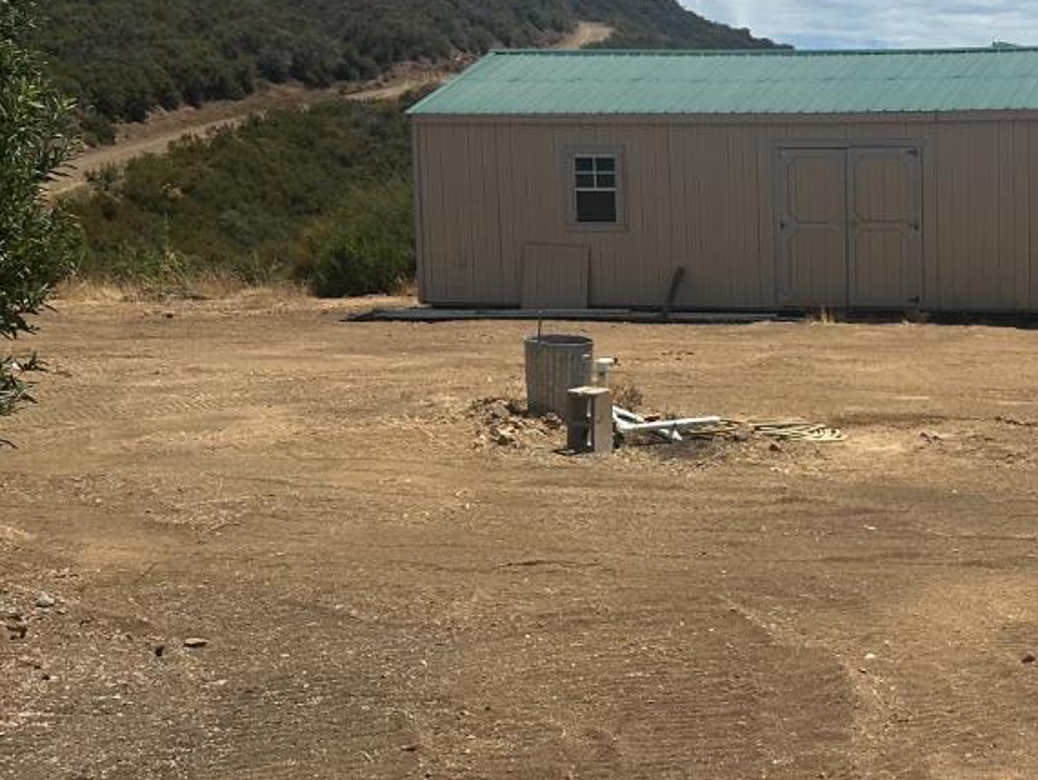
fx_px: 1890
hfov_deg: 28.5
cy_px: 446
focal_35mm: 63
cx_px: 1071
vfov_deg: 23.3
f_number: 1.78
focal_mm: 6.86
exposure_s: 1/7576
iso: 80
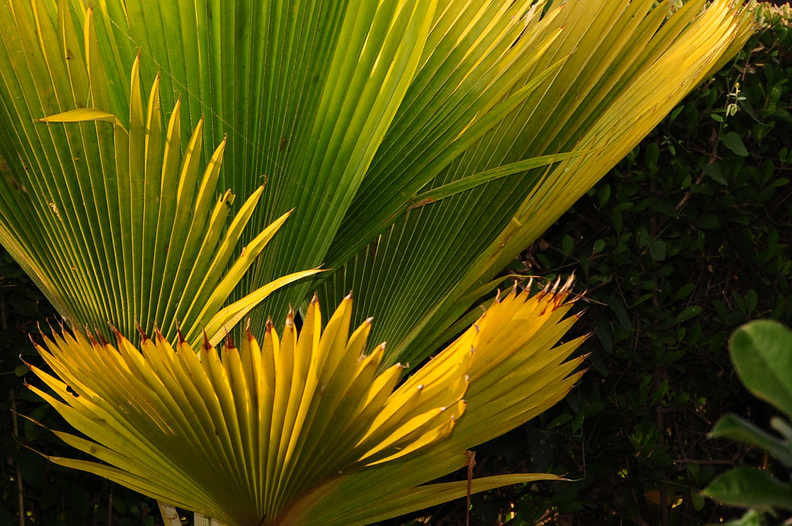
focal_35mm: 299
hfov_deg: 6.9
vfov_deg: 4.6
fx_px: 6570
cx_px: 222
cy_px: 59
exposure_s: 1/250
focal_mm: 105
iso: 200
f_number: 5.6
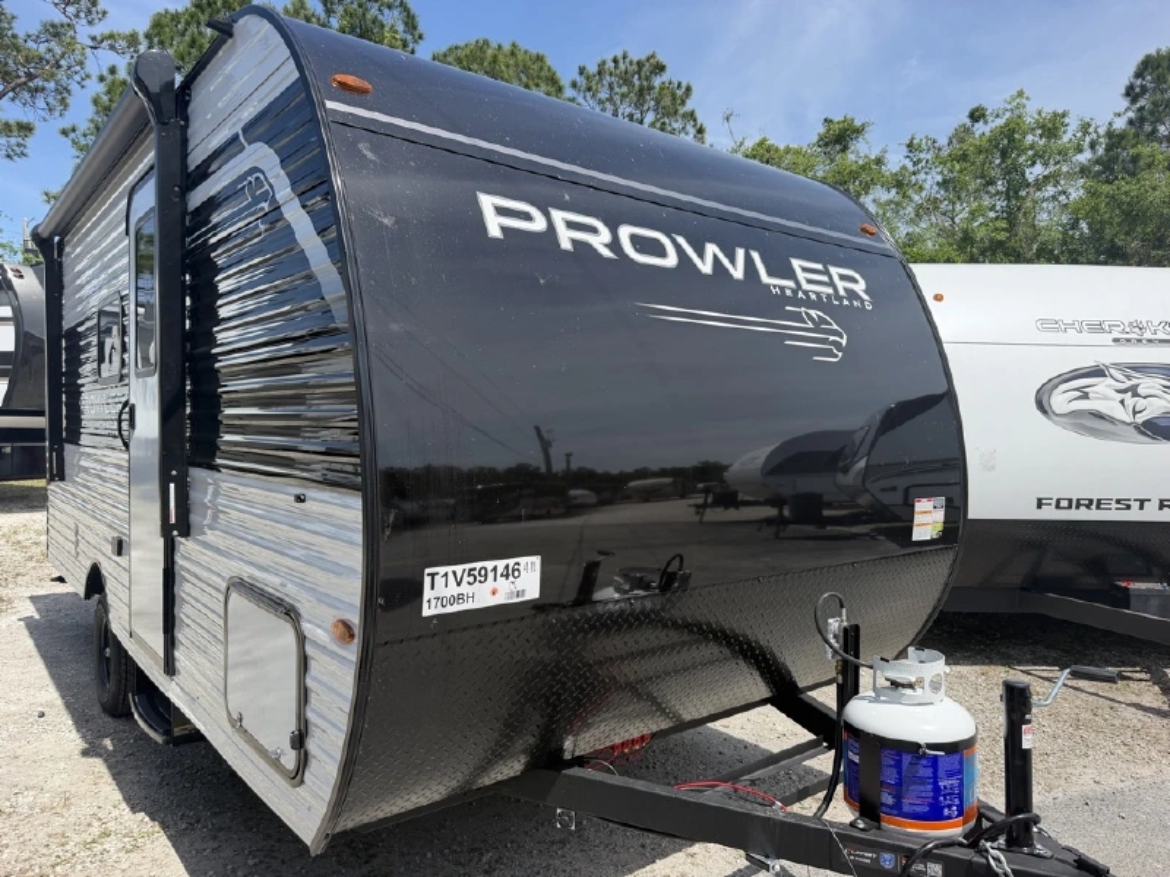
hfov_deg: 71.6
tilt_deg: -0.8
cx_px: 585
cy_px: 438
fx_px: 811
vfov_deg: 56.8
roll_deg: -0.8
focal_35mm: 24
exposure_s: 1/4167
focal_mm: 6.76
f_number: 1.78
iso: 100
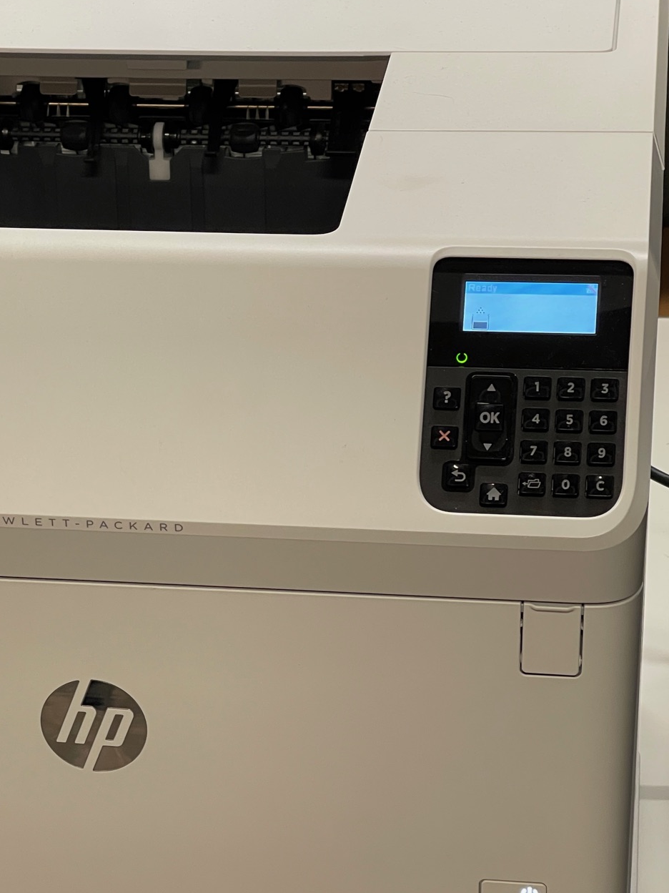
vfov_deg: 18.7
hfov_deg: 14.0
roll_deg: +3.1
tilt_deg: -27.9
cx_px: 132
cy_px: 597
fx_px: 2707
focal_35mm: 105
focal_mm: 7.5
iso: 160
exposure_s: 1/50
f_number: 2.2
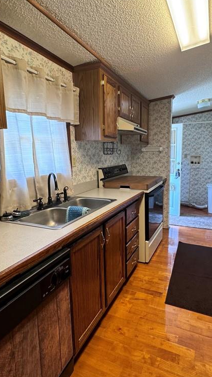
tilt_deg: -9.2
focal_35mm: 21
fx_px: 210
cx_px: 123
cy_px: 187
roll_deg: +0.8
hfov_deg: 53.3
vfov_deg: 83.9
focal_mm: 2.22
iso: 200
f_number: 2.2
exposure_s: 1/60
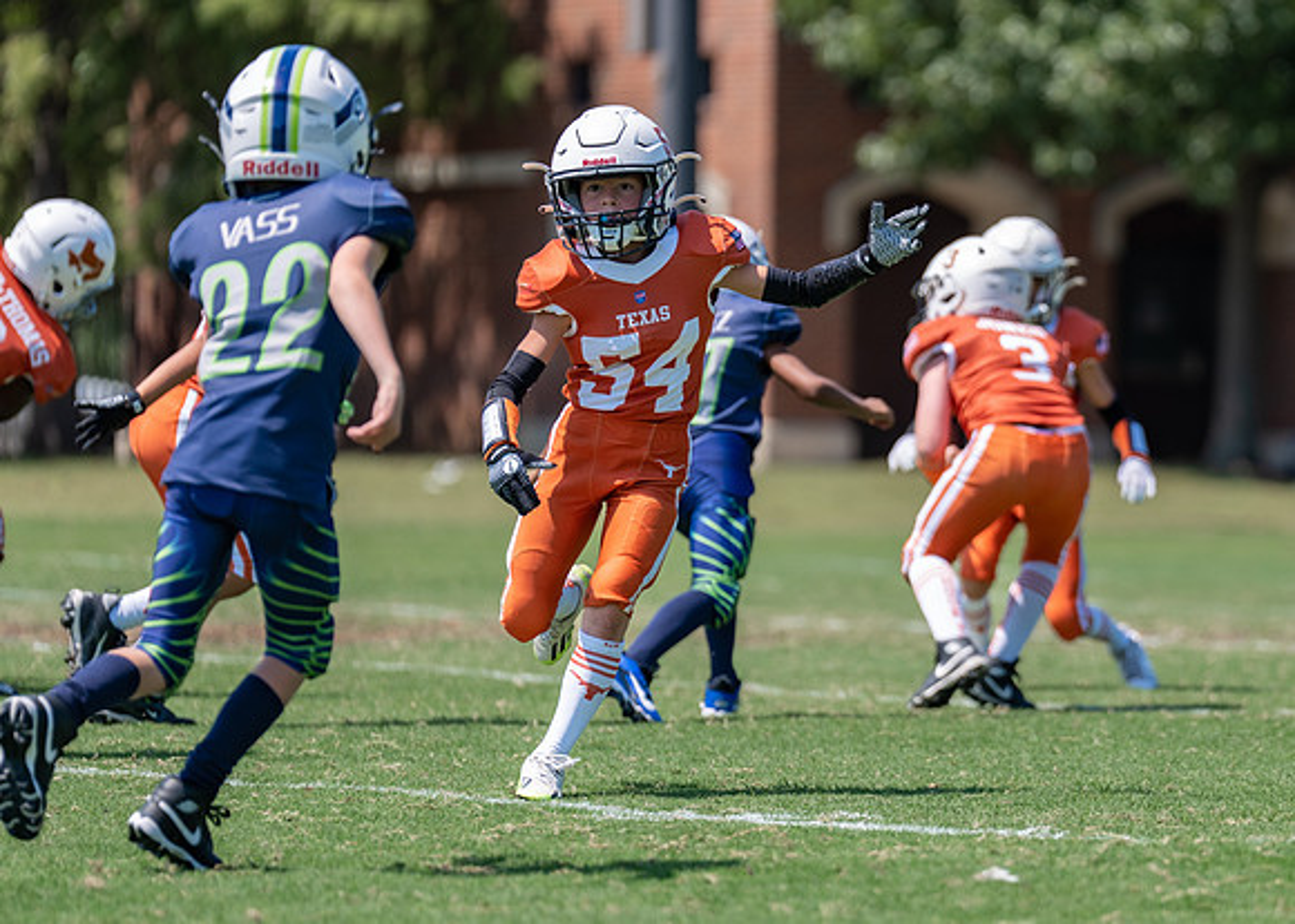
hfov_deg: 6.3
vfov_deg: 4.5
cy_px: 478
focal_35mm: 318
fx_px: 11702
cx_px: 1039
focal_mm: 200
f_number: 3.2
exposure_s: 1/1250
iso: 100
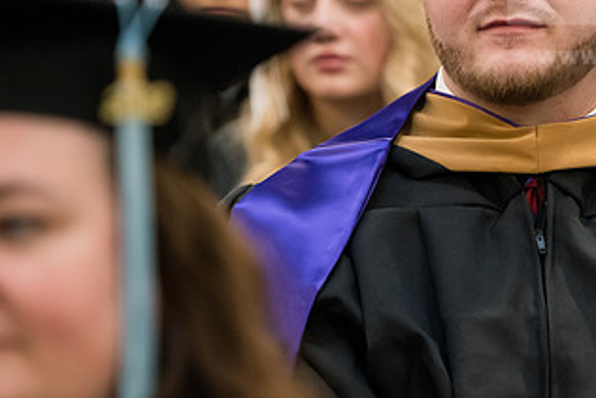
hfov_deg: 9.2
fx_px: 3710
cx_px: 451
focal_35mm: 224
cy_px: 95
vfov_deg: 6.1
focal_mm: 122
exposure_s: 1/200
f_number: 3.2
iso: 3200
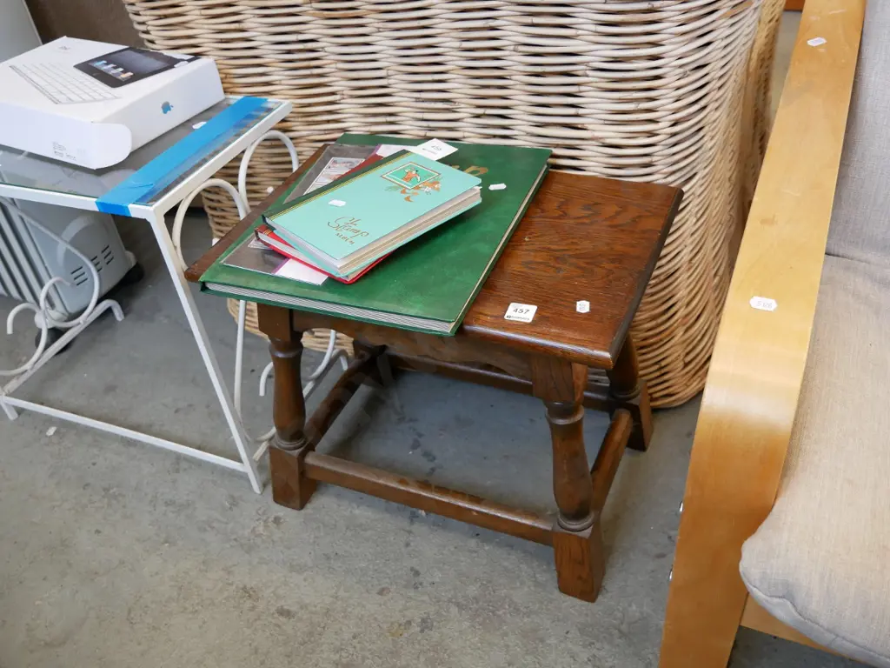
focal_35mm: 34
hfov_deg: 54.0
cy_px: 334
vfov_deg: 41.8
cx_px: 445
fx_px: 874
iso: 800
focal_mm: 17
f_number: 4
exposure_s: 1/60
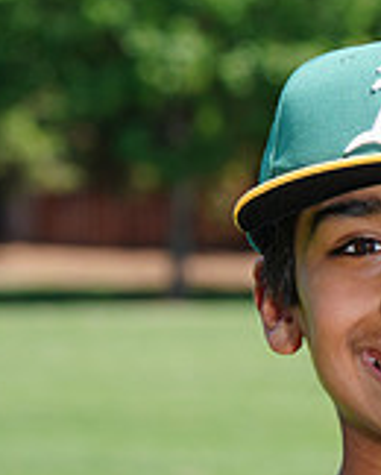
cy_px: 575
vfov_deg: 3.7
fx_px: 7274
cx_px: 456
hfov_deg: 3.0
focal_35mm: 517
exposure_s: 1/200
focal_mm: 154
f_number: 10
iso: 200
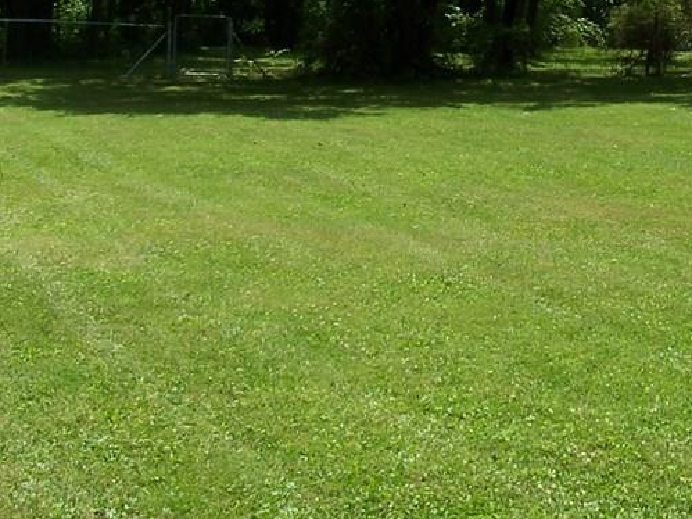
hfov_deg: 24.3
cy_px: -4
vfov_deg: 18.4
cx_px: 620
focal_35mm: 78
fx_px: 1559
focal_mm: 6.3
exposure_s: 1/350
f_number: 5.6
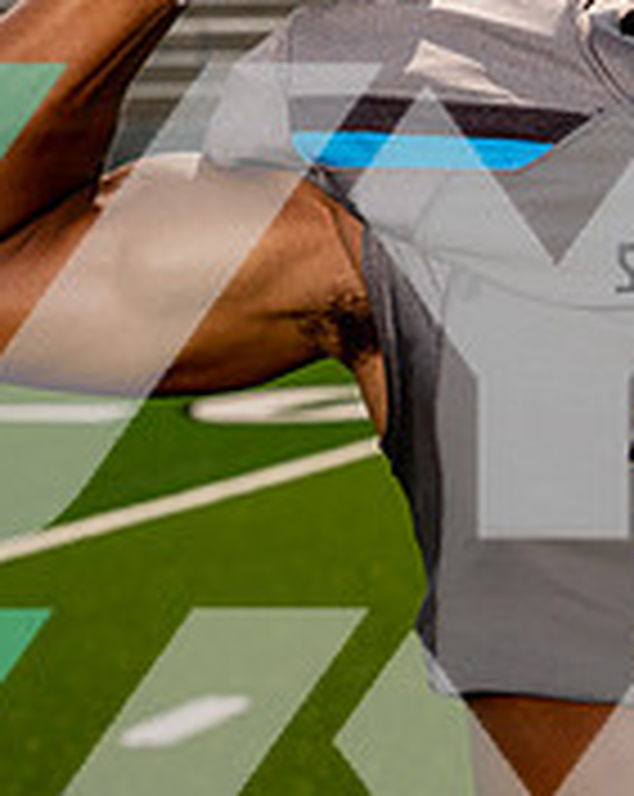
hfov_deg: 8.4
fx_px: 4280
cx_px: 742
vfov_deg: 10.6
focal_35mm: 182
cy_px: 304
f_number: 7.1
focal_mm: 59
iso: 100
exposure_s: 1/250
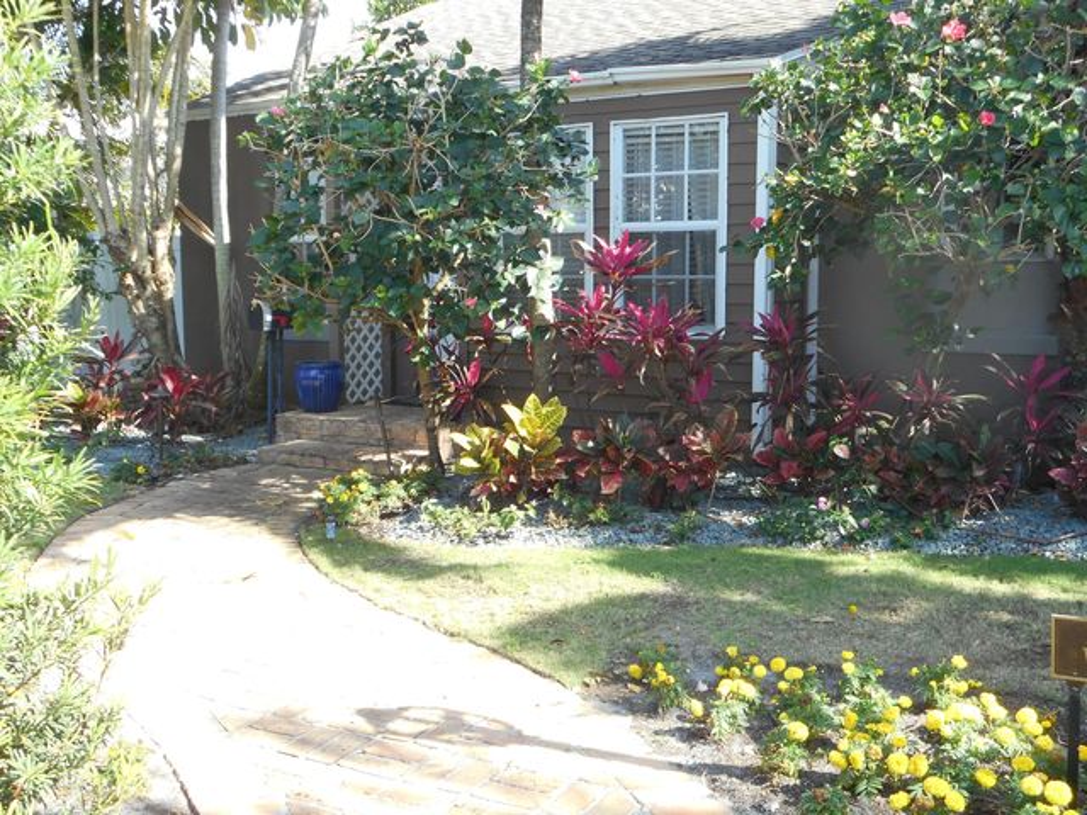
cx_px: 544
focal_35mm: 39
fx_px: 1225
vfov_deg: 36.8
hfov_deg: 47.9
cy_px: 408
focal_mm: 6.9
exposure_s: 1/50
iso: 80
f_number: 4.5
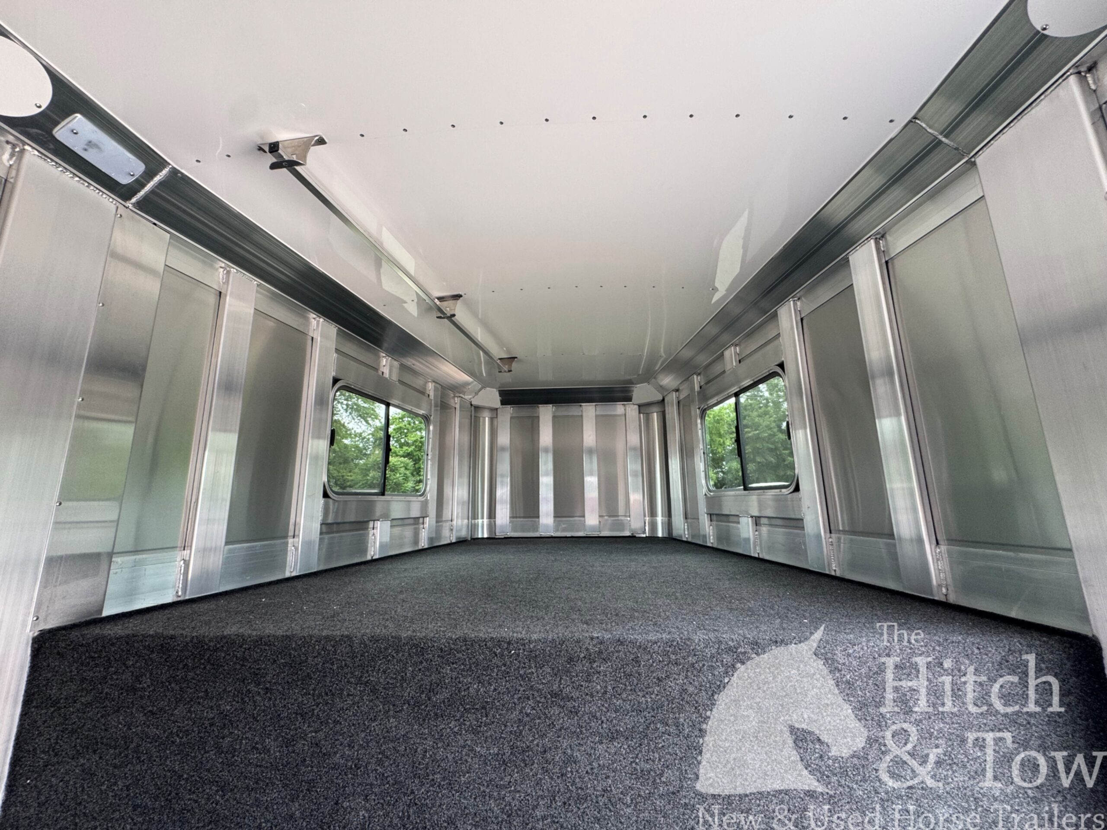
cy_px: 415
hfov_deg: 102.1
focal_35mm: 14
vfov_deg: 85.7
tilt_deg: +10.3
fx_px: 448
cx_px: 554
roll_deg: +0.3
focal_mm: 2.22
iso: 125
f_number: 2.2
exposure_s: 1/99
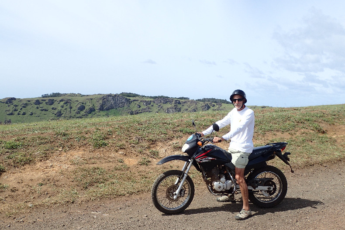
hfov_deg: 48.5
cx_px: 171
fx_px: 383
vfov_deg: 33.4
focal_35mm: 40
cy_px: 127
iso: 100
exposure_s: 1/125
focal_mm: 6.86
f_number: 10
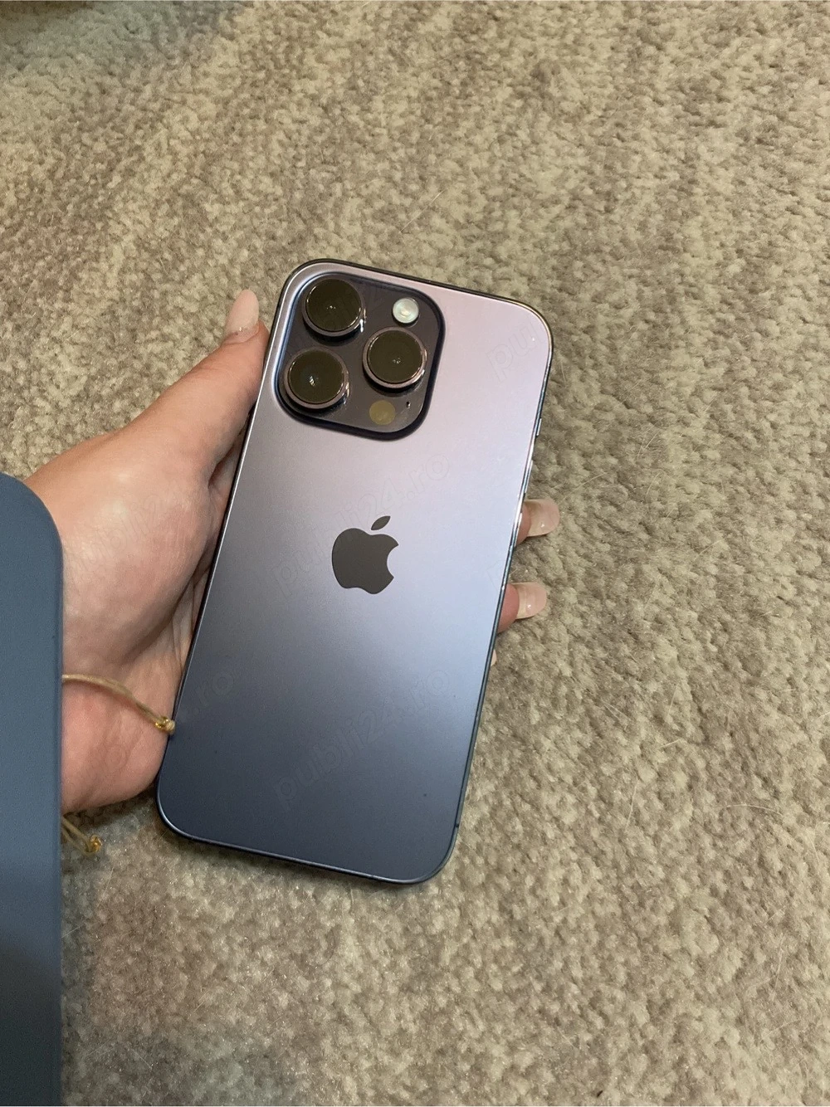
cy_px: 554
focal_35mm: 29
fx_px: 927
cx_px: 415
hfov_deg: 48.2
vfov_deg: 61.7
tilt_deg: -69.7
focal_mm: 3
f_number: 1.8
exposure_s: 1/60
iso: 250
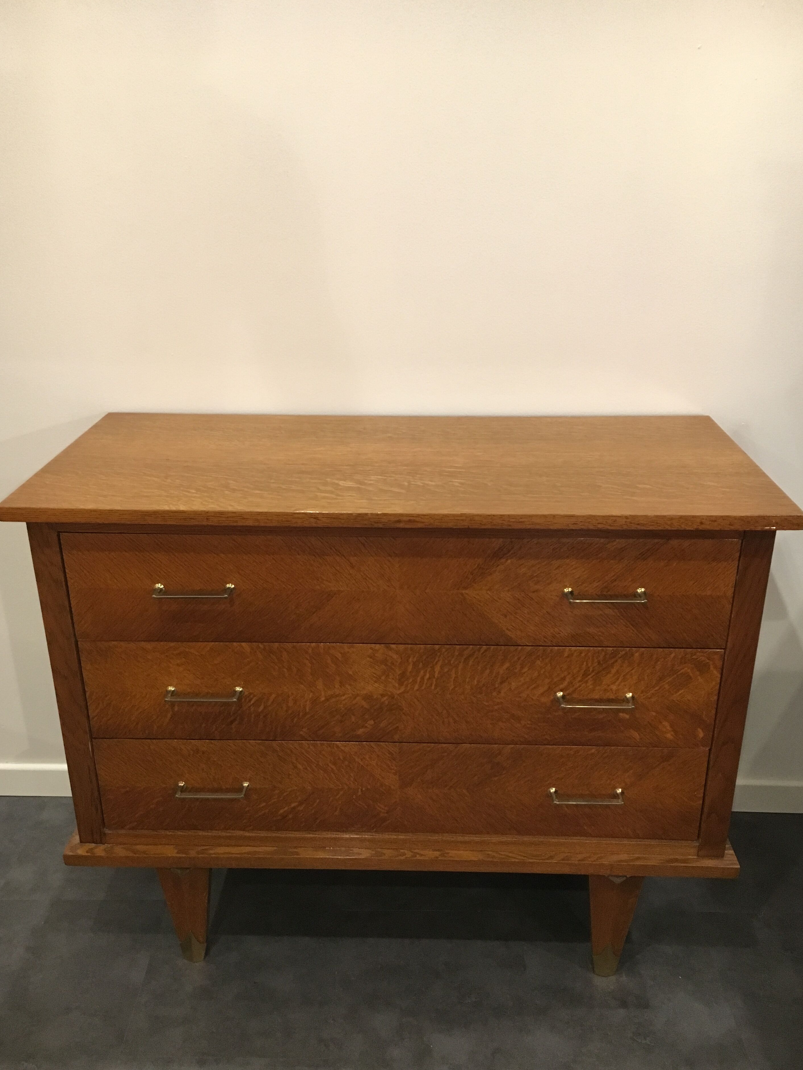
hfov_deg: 45.4
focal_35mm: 31
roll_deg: -0.3
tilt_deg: -22.8
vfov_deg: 58.3
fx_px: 959
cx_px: 398
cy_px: 570
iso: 200
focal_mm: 4.15
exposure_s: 1/17
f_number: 2.2
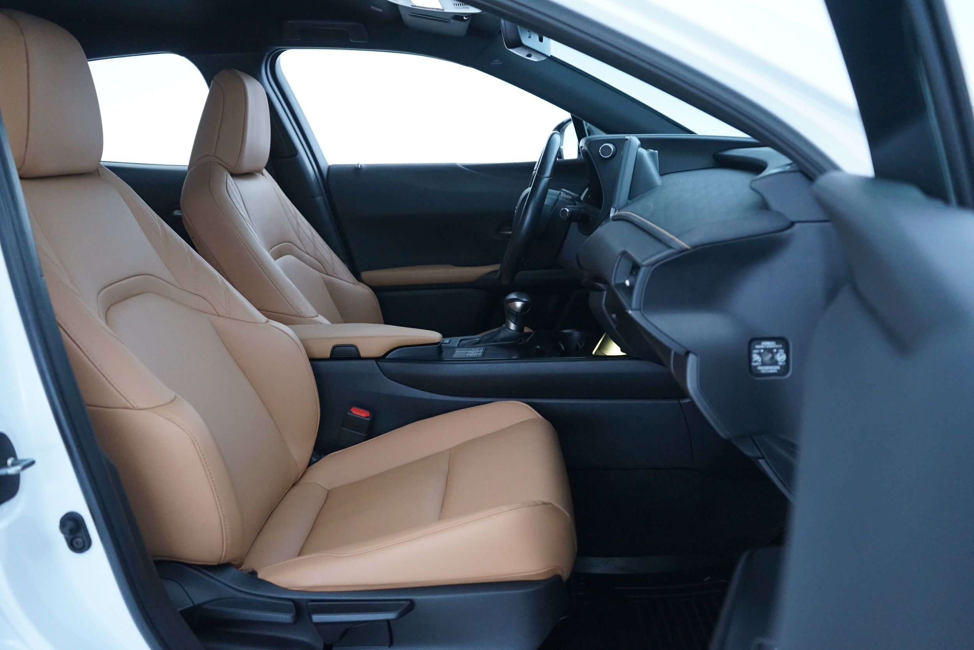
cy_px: 325
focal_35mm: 29
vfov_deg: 45.0
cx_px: 487
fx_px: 785
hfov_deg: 63.7
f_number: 4
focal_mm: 29
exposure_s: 1/13
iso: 4000
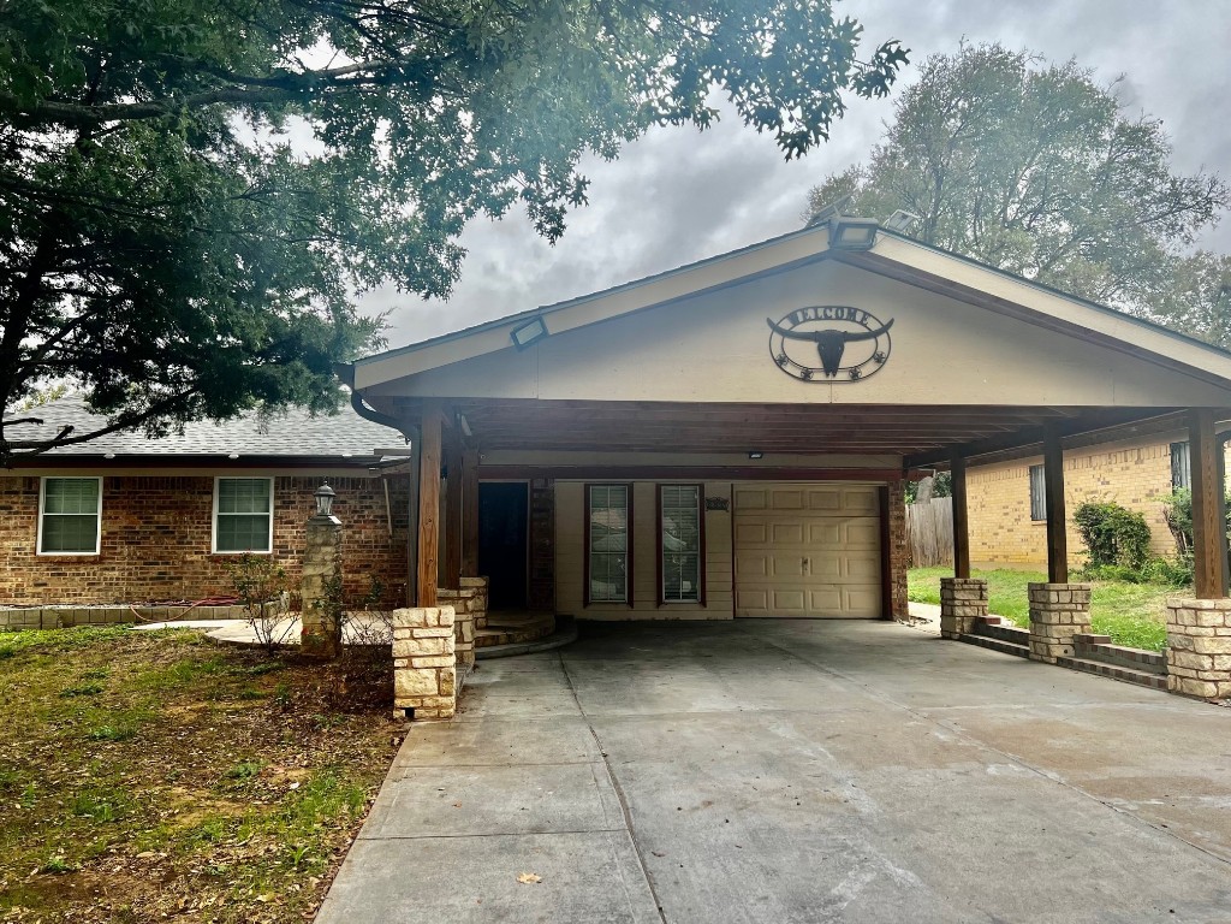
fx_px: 925
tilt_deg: +5.5
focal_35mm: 26
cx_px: 616
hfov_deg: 67.3
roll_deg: +0.4
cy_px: 462
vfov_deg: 53.1
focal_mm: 5.7
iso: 40
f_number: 1.5
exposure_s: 1/243
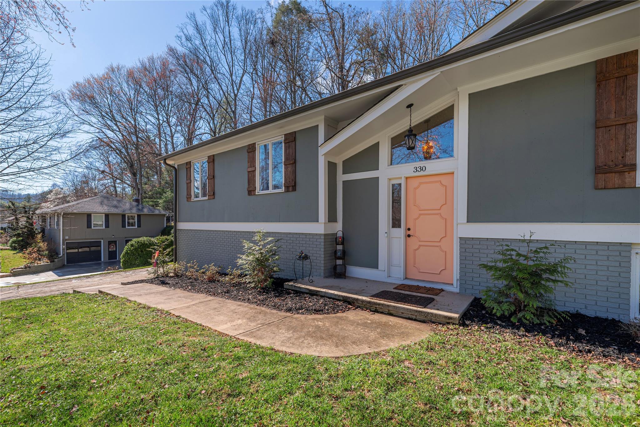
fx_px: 267
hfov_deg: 100.4
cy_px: 214
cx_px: 320
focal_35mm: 15
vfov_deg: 77.3
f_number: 7.1
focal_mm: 15
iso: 320
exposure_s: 1/1600
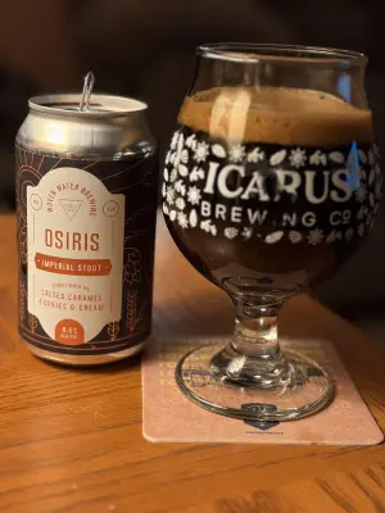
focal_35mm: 52
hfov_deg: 28.0
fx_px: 771
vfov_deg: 36.8
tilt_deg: -19.0
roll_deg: -4.2
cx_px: 192
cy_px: 256
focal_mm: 5.96
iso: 125
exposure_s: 1/60
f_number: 1.6
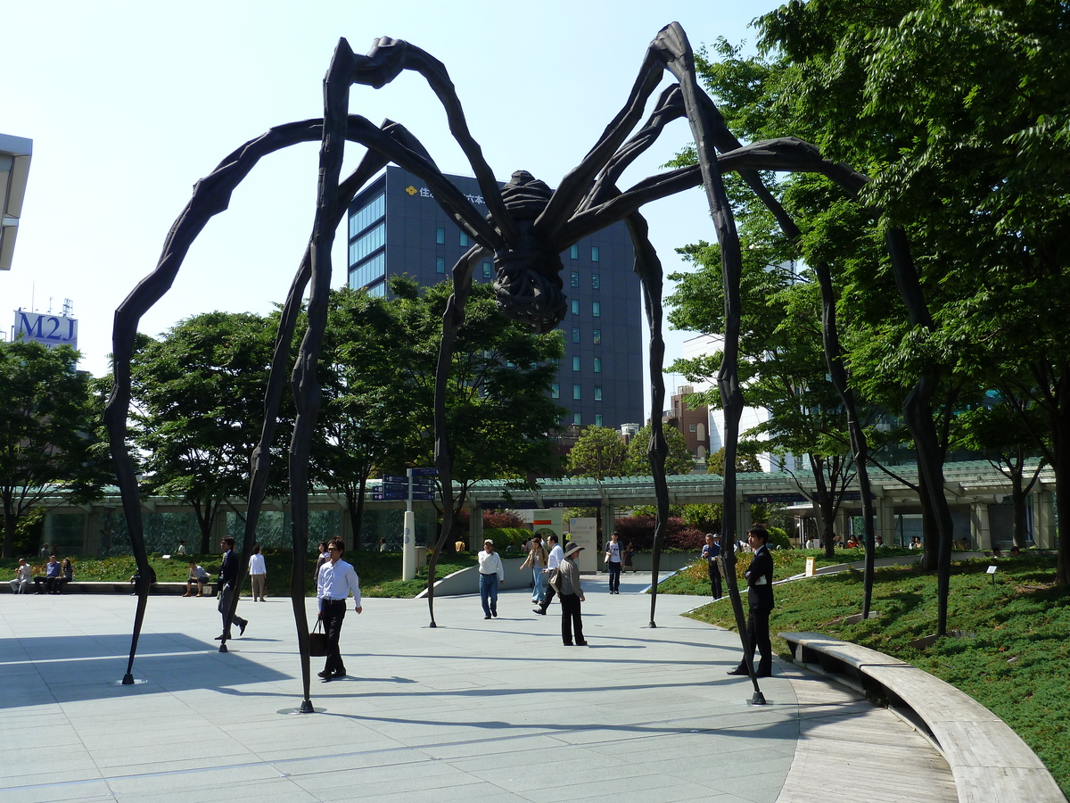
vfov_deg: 38.7
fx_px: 1144
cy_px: 402
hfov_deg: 50.1
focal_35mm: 37
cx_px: 535
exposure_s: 1/400
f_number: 4
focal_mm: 6.1
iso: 80
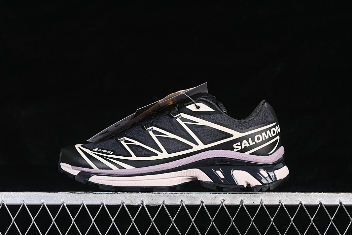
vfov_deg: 18.0
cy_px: 118
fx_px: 743
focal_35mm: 76
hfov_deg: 26.6
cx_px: 175
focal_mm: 50
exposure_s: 1/60
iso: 160
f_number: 6.3
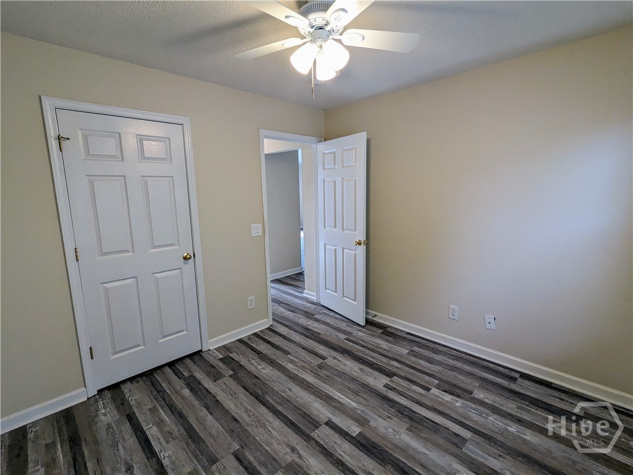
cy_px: 238
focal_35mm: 16
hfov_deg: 94.5
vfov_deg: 78.1
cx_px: 316
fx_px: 293
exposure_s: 1/120
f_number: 2.2
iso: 241
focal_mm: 2.35
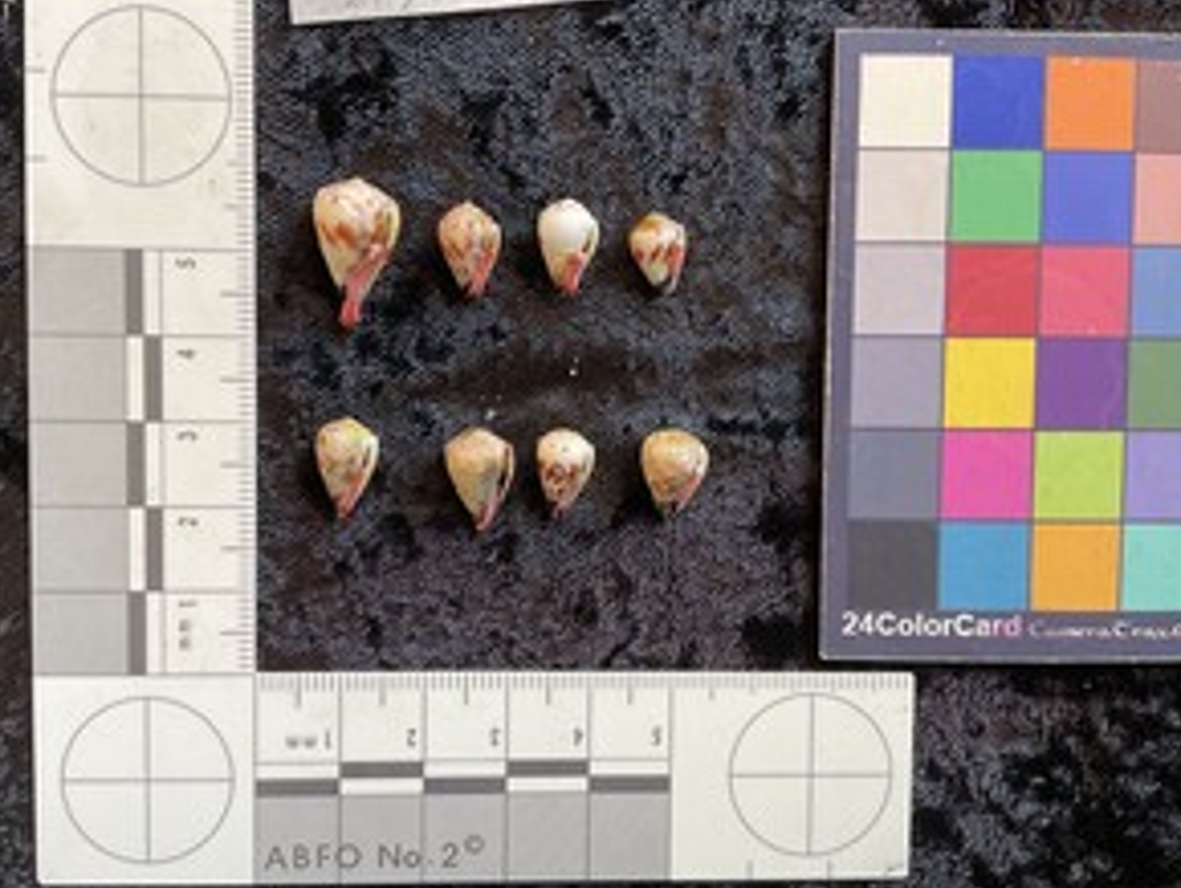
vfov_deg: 40.7
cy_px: 426
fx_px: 1195
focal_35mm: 35
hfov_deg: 52.6
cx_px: 574
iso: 40
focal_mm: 3
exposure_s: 1/50
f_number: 1.8
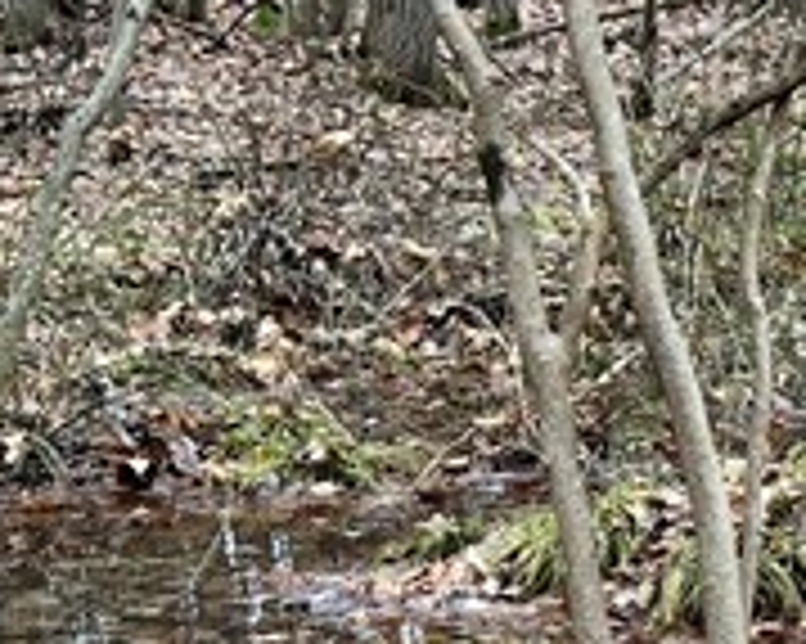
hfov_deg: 11.5
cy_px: 266
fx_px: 3457
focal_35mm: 145
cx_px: 1783
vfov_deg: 10.6
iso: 50
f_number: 1.5
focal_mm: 5.7
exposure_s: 1/167
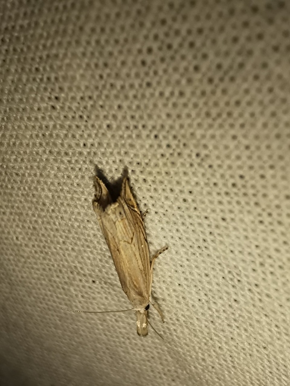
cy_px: 193
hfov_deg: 39.7
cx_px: 145
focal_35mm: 36
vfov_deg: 51.4
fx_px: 402
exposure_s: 1/269
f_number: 2.2
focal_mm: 2.26
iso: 50
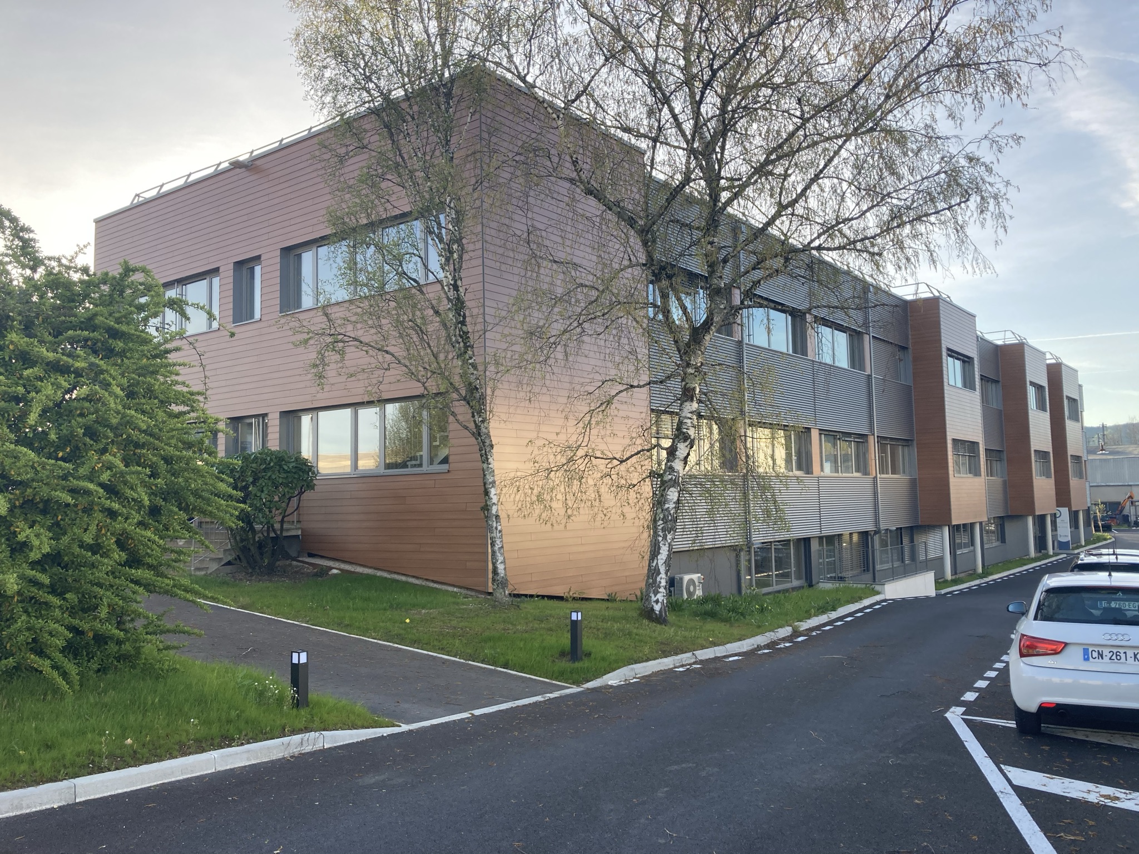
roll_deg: +0.8
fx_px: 921
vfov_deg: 49.7
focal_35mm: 28
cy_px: 427
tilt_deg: +4.4
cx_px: 570
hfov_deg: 63.4
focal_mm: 3.99
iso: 20
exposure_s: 1/308
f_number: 1.8
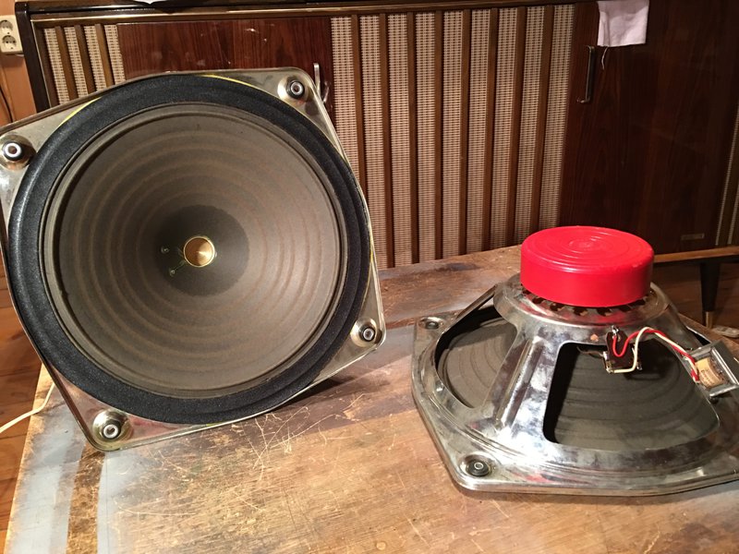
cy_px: 277
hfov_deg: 61.7
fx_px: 619
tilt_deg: -22.6
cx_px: 370
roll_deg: +2.9
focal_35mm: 29
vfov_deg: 48.2
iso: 125
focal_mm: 4.15
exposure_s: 1/8
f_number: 2.2
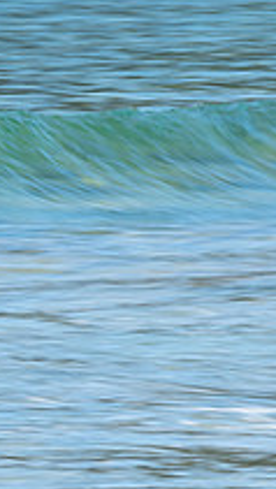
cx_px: -307
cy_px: 186
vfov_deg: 1.3
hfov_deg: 0.7
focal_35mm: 1725
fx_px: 22398
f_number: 14
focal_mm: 500
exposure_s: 1/20
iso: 31
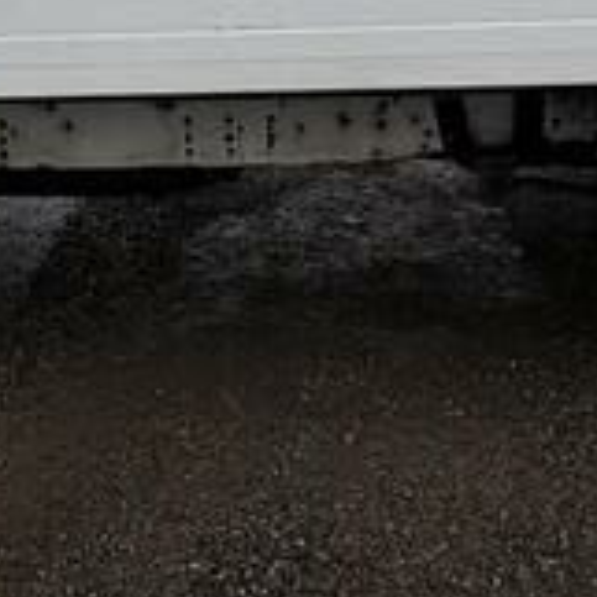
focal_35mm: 69
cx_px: 245
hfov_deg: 25.0
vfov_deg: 21.1
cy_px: -297
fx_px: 1346
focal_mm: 2.22
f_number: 2.2
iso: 40
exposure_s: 1/470
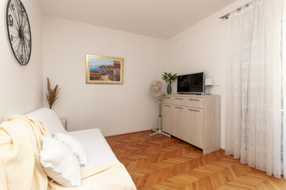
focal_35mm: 15
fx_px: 119
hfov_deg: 100.5
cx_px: 143
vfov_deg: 77.2
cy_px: 95
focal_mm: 10
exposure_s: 1/60
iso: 160
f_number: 4
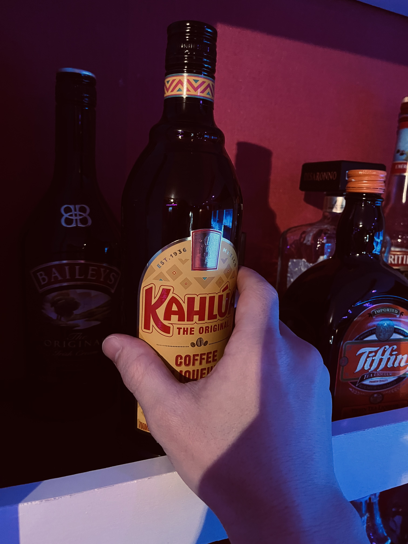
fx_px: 409
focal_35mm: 26
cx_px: 204
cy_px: 272
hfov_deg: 53.1
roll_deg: -2.9
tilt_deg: -10.9
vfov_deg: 67.3
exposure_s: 1/30
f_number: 1.6
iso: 800
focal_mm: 5.1
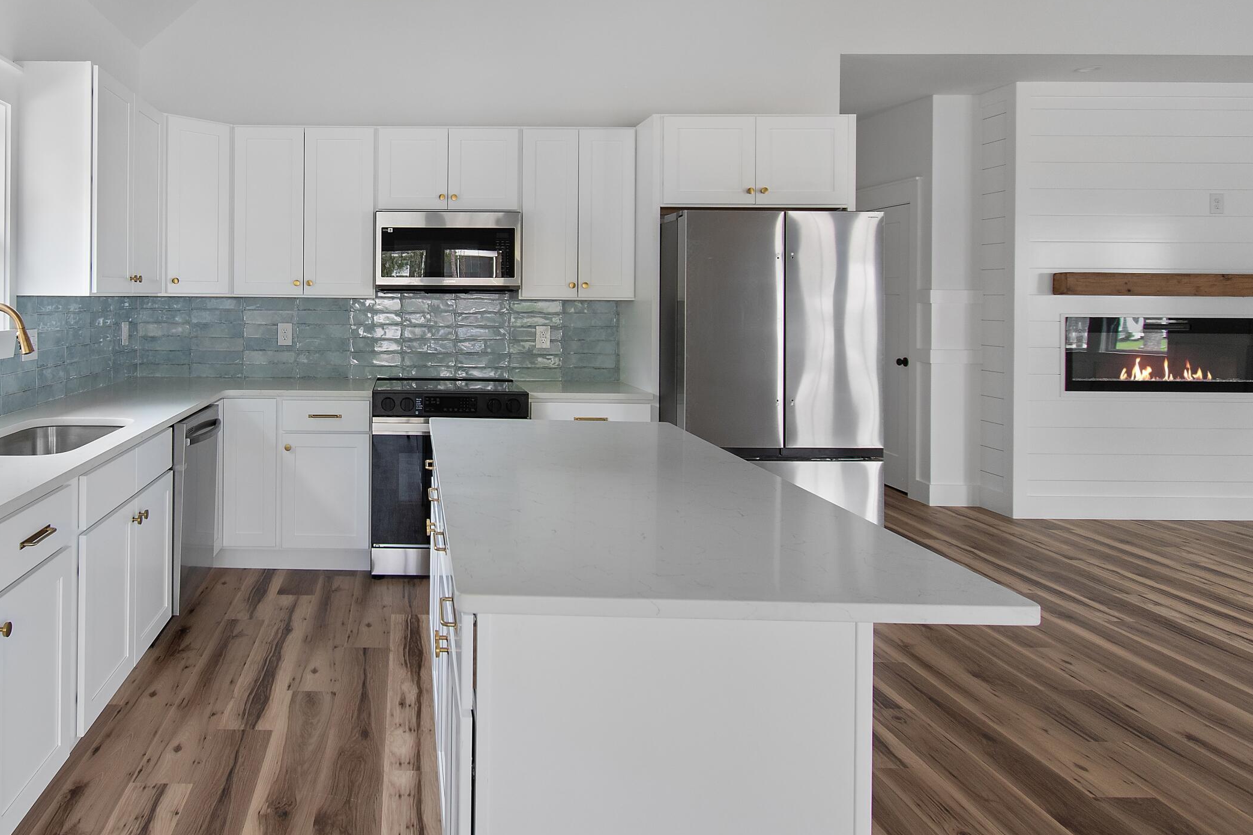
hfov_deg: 73.1
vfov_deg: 54.2
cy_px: 295
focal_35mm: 23
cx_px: 390
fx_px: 800
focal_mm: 11
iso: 100
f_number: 4.8
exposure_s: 1/20
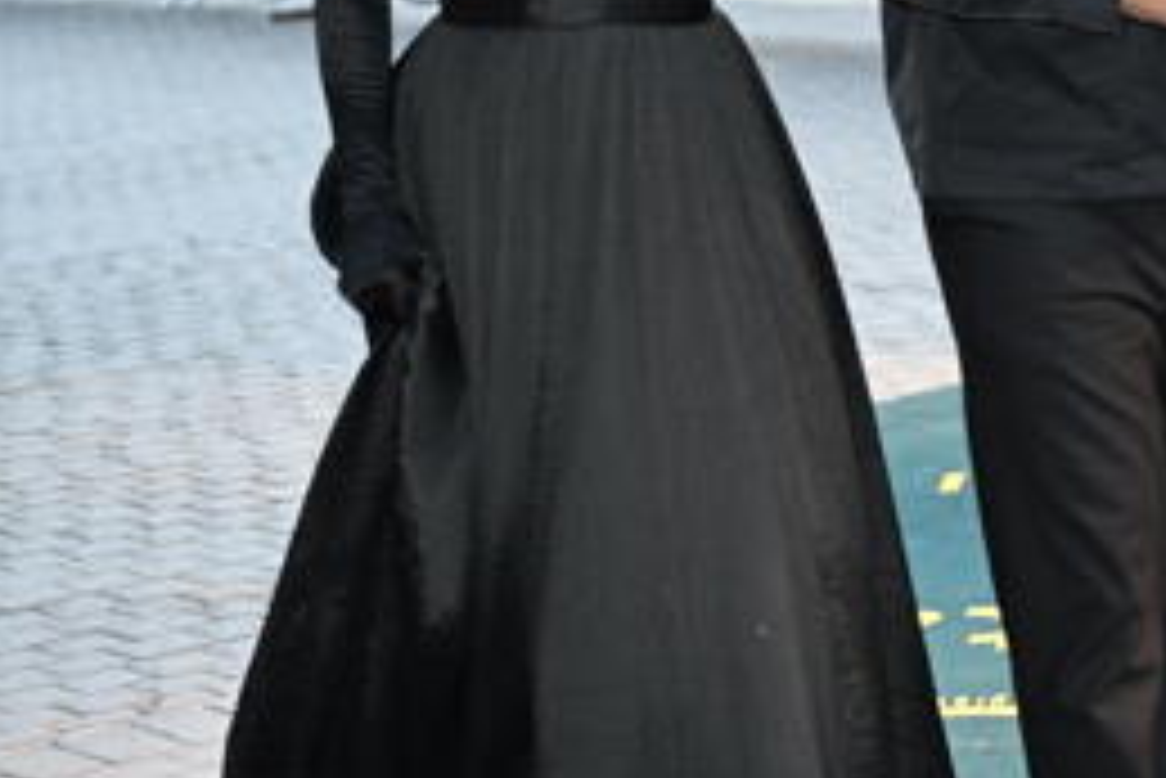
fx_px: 4148
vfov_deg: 10.7
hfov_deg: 15.3
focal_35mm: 128
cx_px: 1468
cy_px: 99
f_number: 4.5
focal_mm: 48
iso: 2000
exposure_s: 1/250
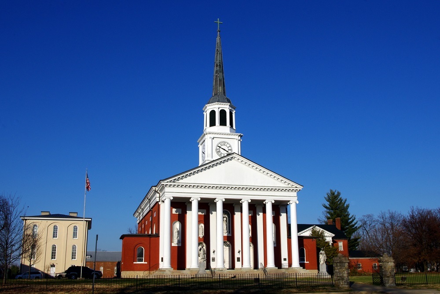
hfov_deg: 53.1
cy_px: 147
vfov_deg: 36.9
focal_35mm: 36
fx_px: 440
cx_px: 220
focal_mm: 24.38
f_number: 14
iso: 200
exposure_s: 1/250
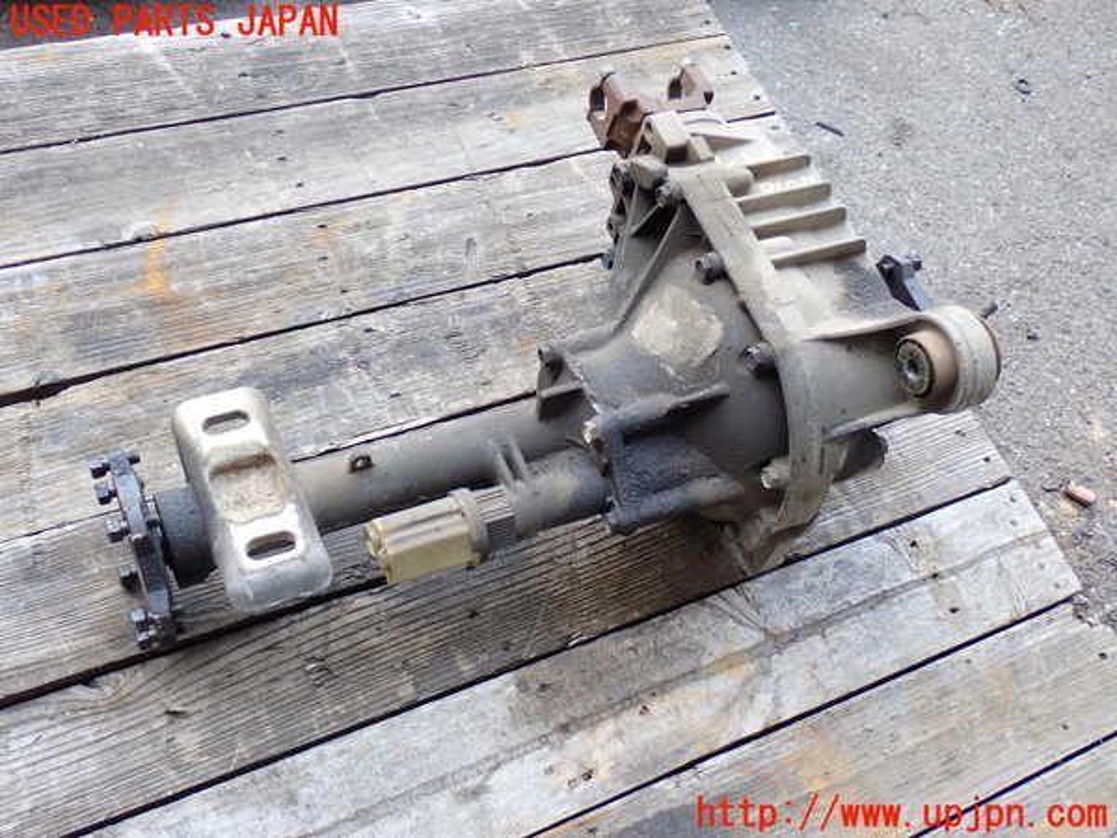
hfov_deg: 45.8
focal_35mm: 41
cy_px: 419
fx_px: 1323
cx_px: 558
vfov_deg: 35.1
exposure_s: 1/80
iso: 160
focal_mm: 7.31
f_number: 2.8
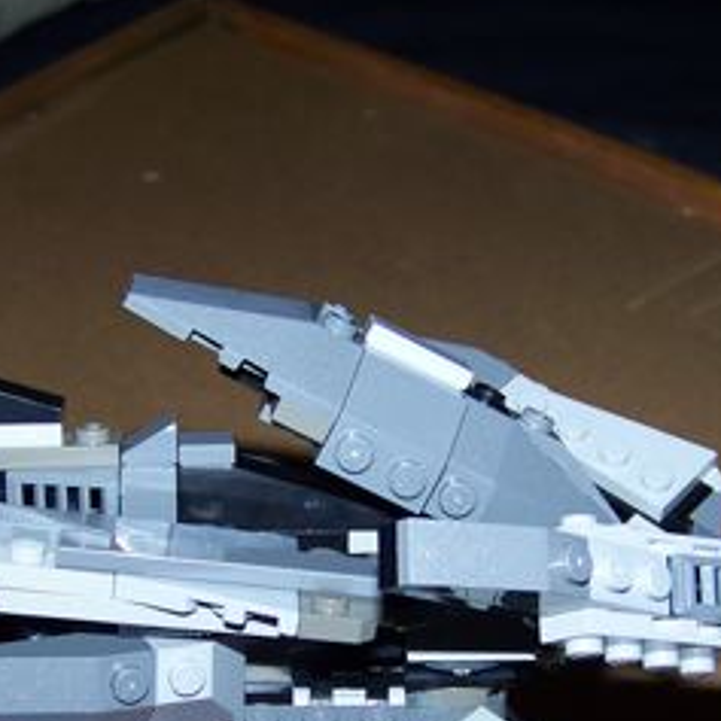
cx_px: 329
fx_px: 2027
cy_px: 596
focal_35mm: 86
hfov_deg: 20.2
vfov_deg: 19.9
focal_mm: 5.85
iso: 64
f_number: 2.8
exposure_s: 1/30
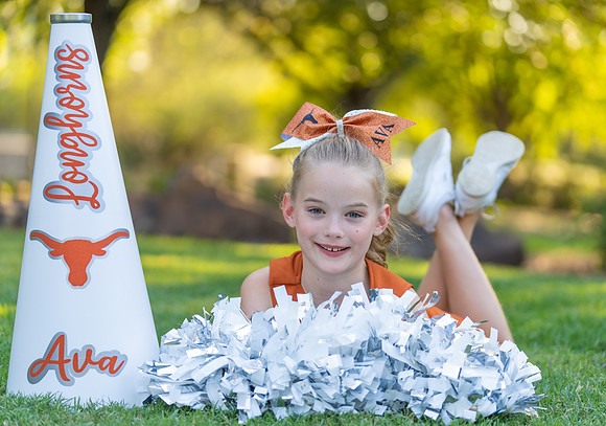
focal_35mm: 106
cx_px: 319
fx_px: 1818
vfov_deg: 13.3
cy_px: 213
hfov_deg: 18.9
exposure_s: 1/320
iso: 200
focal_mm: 100
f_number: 2.8
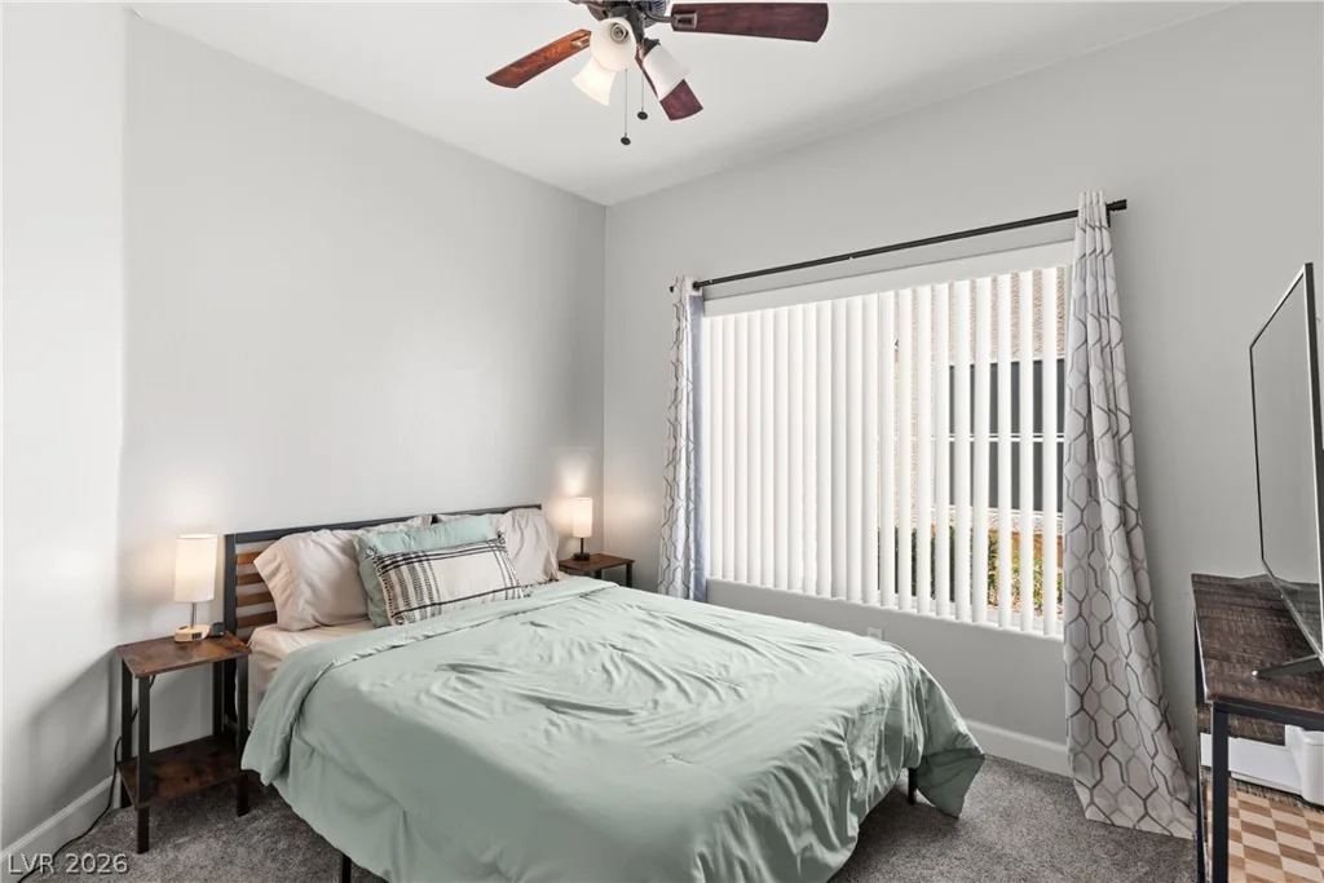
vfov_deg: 70.5
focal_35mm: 17
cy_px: 442
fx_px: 625
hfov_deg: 93.3
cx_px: 662
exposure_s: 1/20
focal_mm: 17
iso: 400
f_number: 8
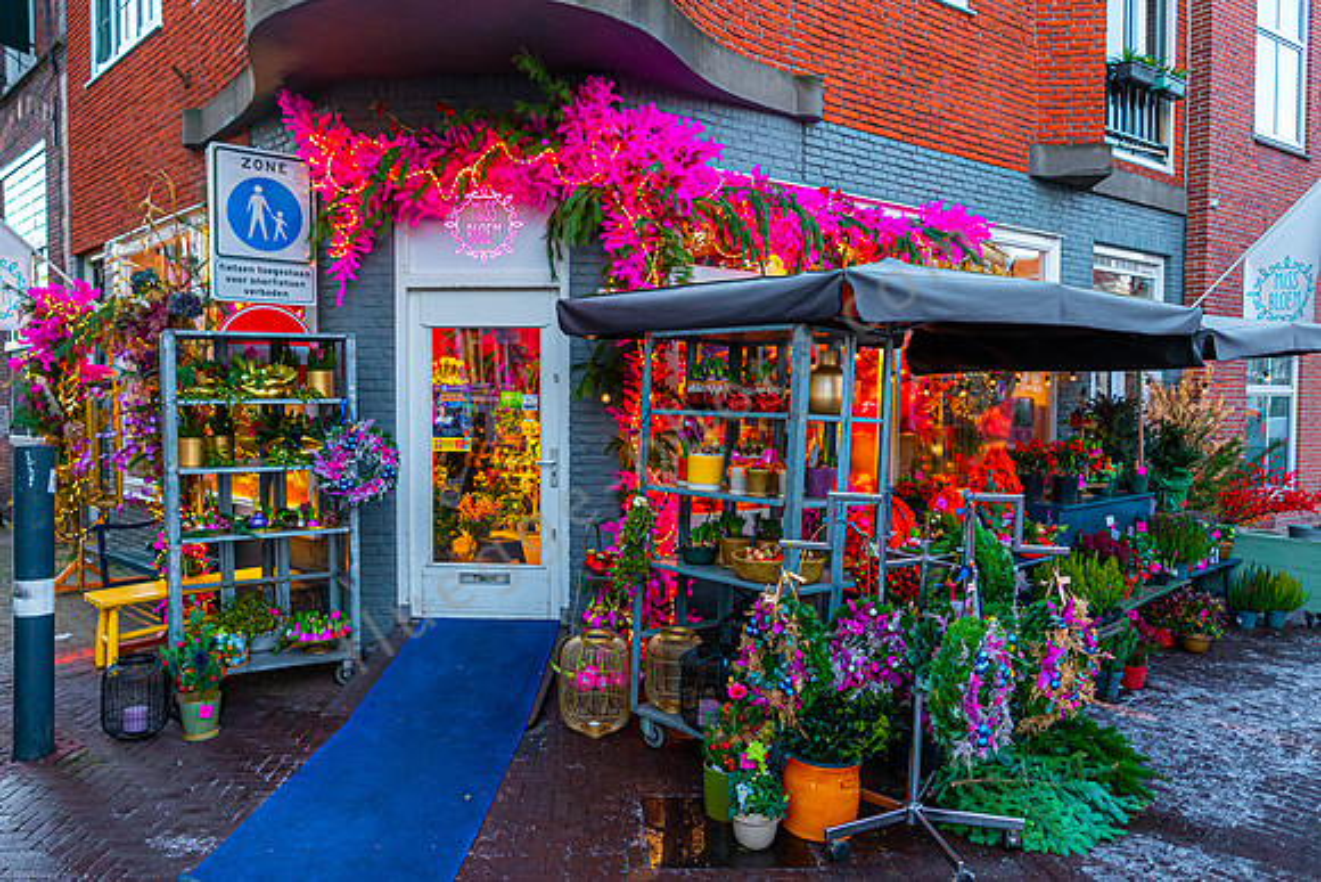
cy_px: 441
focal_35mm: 25
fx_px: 918
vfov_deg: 51.3
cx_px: 660
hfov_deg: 71.5
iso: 1250
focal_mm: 17
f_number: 2.8
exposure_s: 1/200
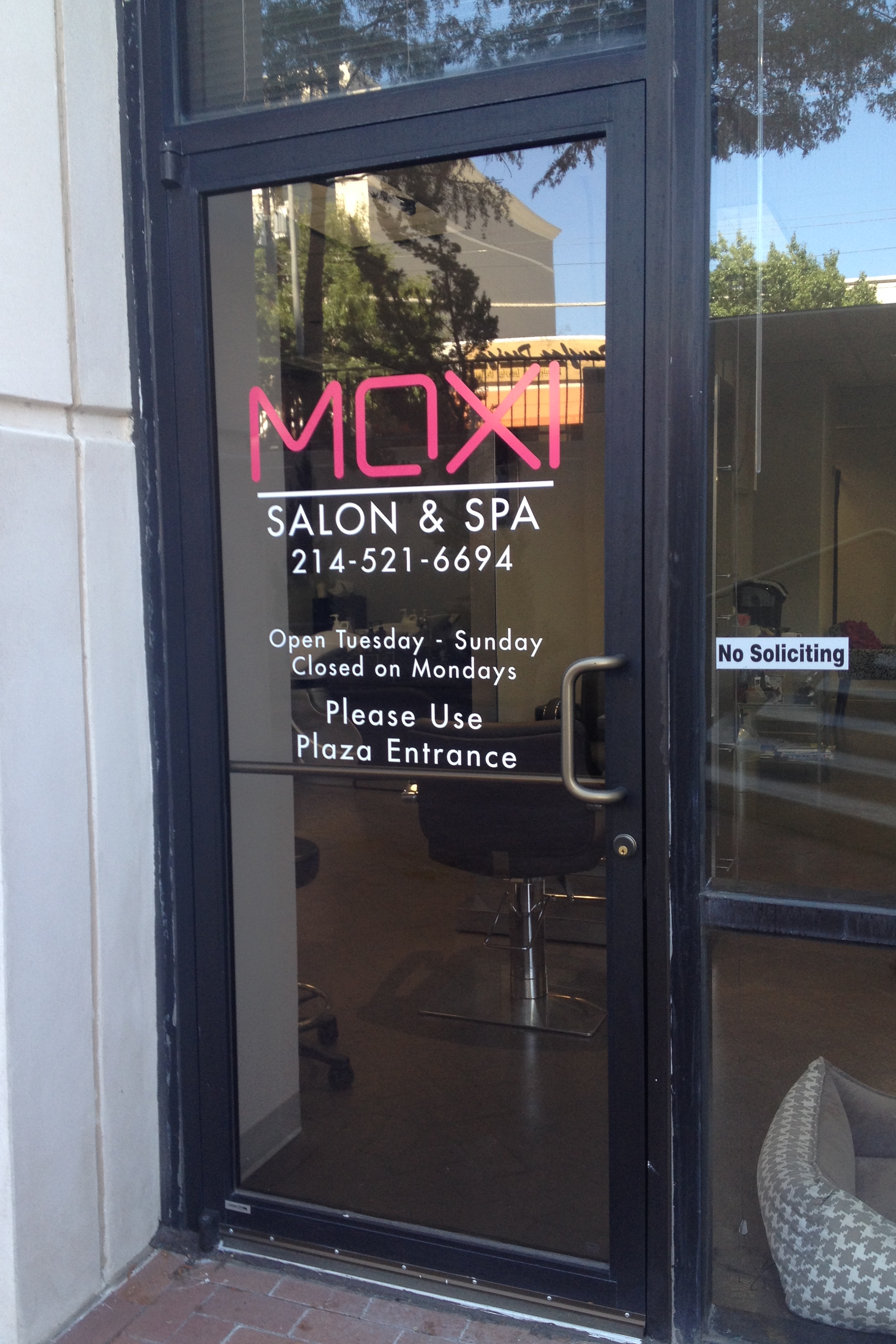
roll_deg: -0.4
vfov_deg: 51.9
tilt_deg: -6.0
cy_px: 678
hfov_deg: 35.9
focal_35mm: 37
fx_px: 1381
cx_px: 411
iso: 50
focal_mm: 4.28
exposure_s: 1/60
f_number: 2.4
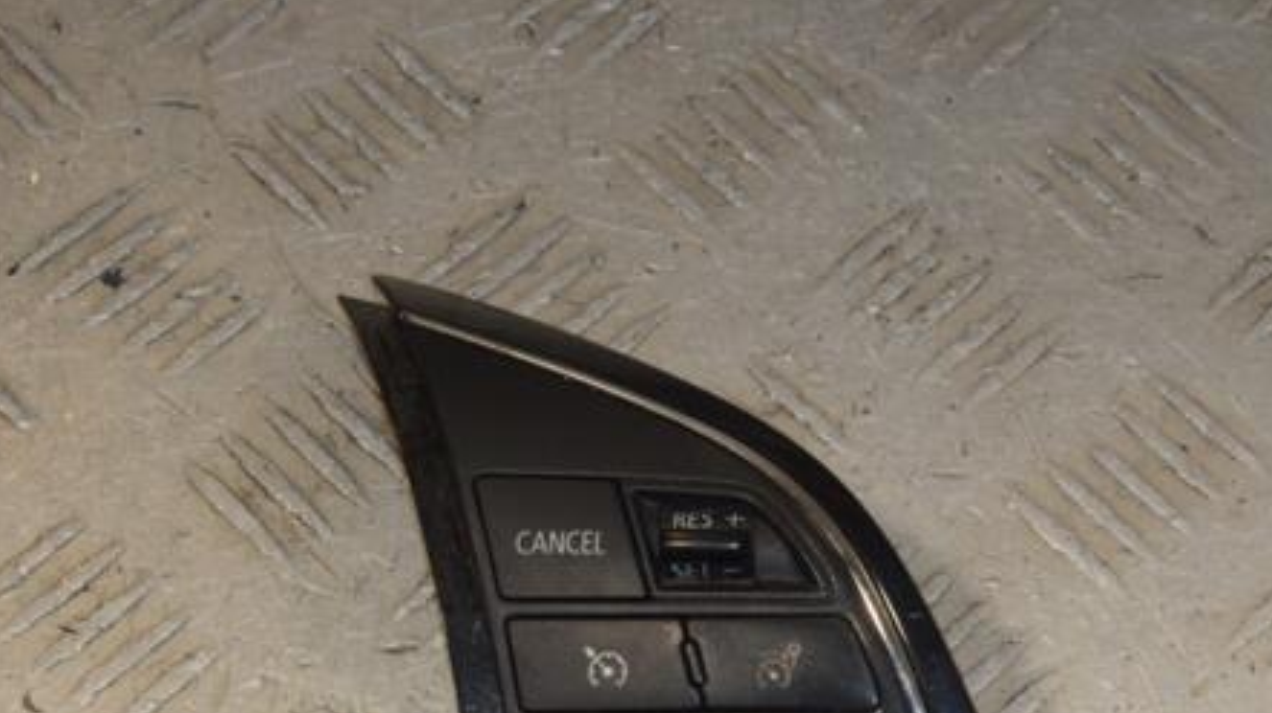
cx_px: 783
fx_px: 3742
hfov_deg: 19.3
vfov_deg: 10.9
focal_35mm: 111
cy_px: 506
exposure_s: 1/200
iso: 800
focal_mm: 52
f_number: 9
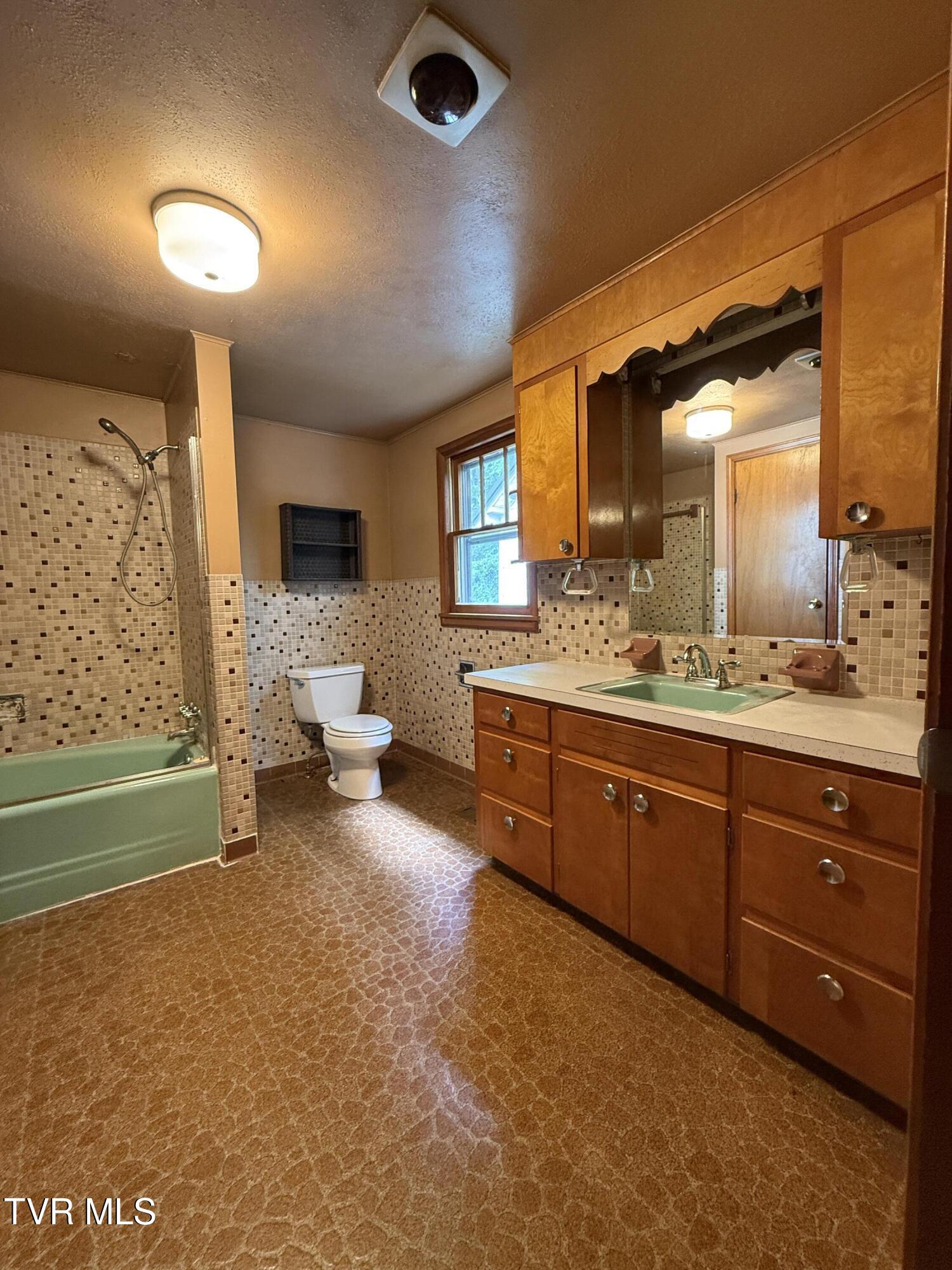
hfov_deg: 85.7
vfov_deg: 102.1
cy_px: 635
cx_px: 476
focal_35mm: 14
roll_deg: +1.2
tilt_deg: -3.8
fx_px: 513
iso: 500
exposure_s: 1/60
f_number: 2.2
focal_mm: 2.22
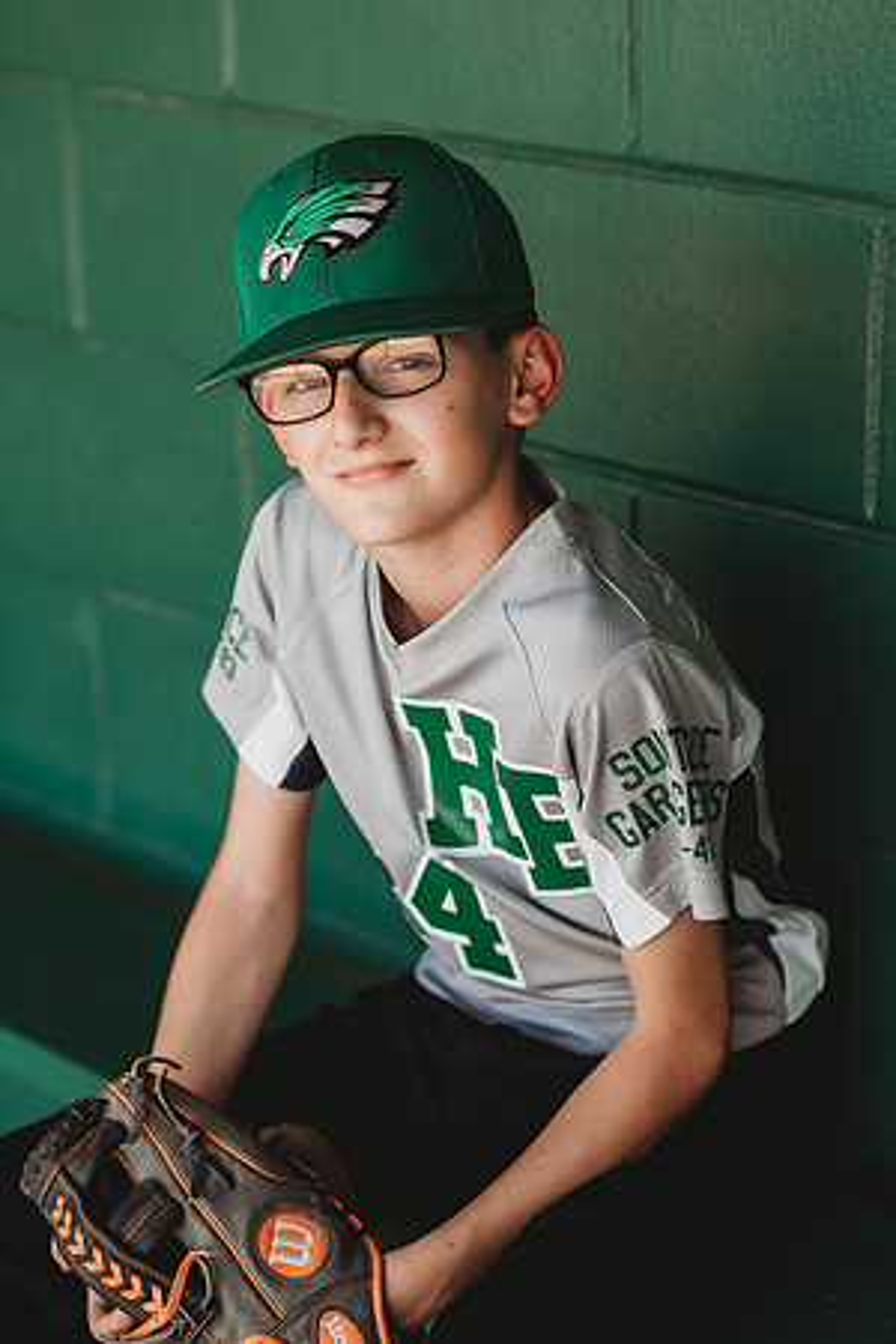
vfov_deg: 23.9
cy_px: 672
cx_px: 448
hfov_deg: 16.1
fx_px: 3173
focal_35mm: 85
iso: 200
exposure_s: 1/400
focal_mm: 85
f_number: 2.8
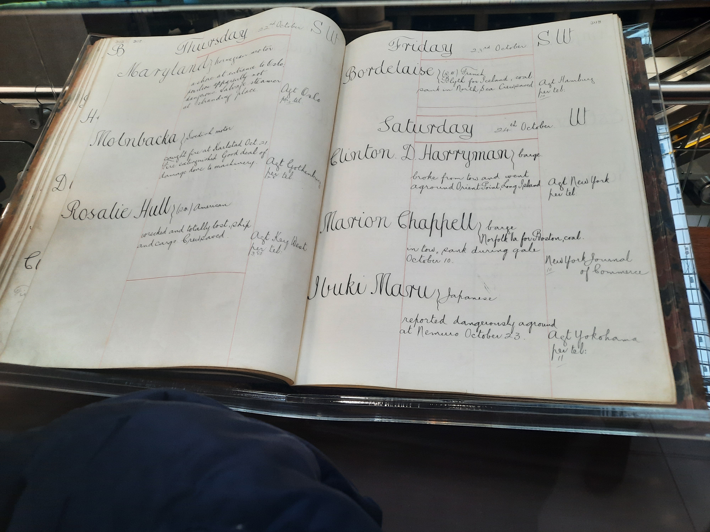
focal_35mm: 25
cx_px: 355
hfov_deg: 69.4
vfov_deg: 54.9
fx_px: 513
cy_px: 266
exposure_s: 1/50
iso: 160
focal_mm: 4.6
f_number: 2
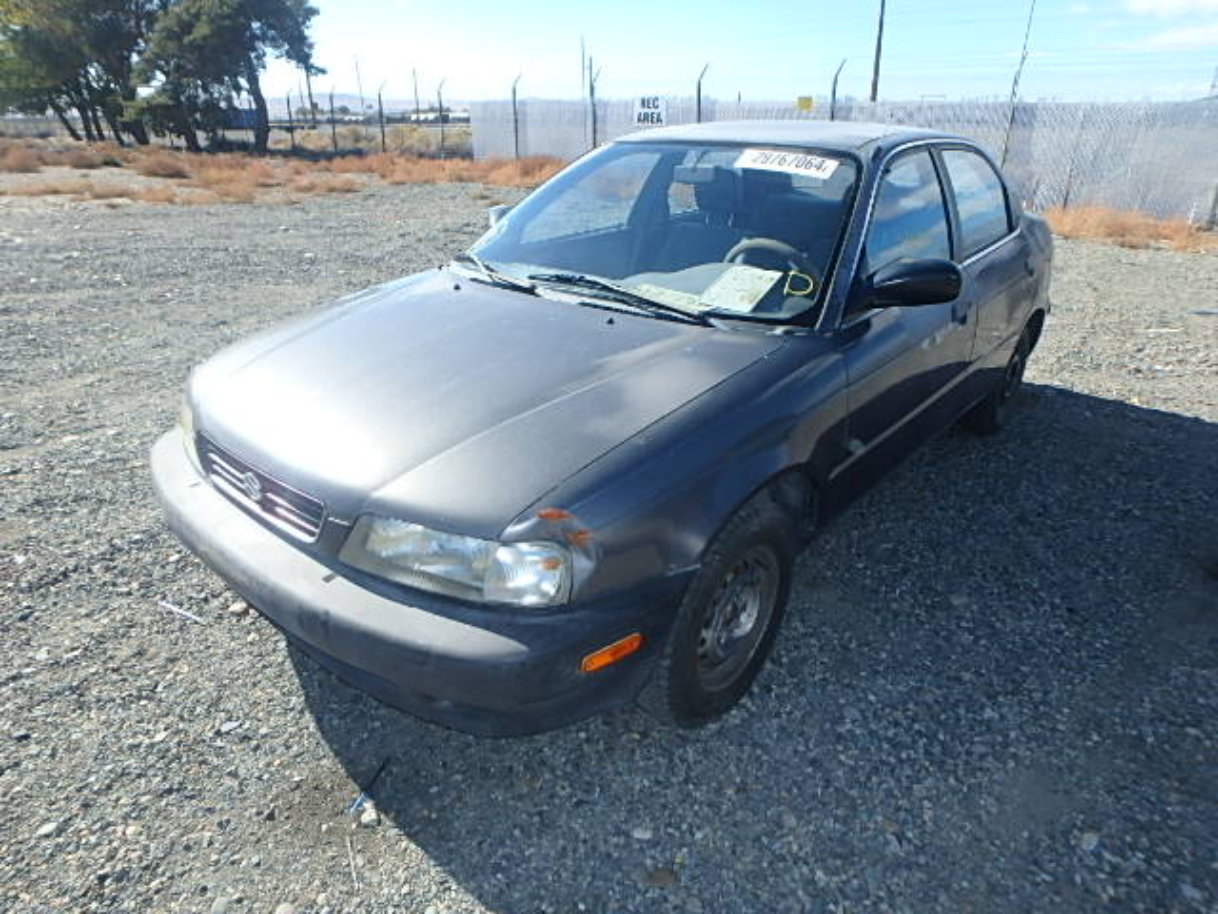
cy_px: 457
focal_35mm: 21
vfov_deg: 63.4
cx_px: 609
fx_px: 739
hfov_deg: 79.0
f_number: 3.5
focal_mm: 3.7
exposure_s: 1/640
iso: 125
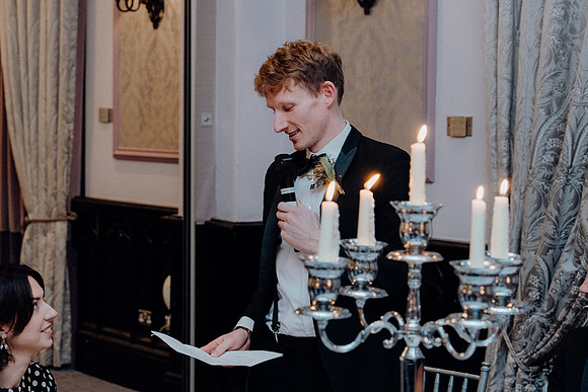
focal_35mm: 75
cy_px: 196
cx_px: 294
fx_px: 1225
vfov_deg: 18.2
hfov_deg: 27.0
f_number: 3.5
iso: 2500
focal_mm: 50
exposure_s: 1/160
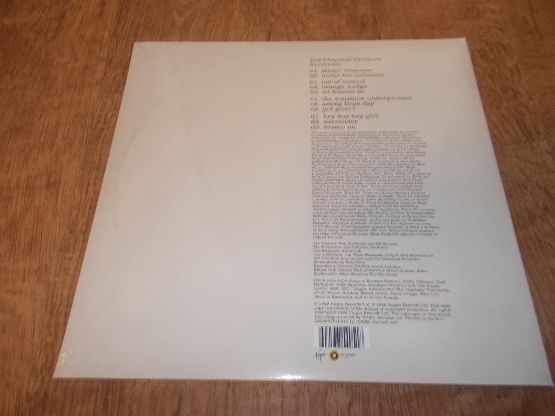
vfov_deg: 48.2
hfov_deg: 61.7
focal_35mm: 29
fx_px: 465
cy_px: 208
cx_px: 278
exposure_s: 1/30
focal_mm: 4.1
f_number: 3.3
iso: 320
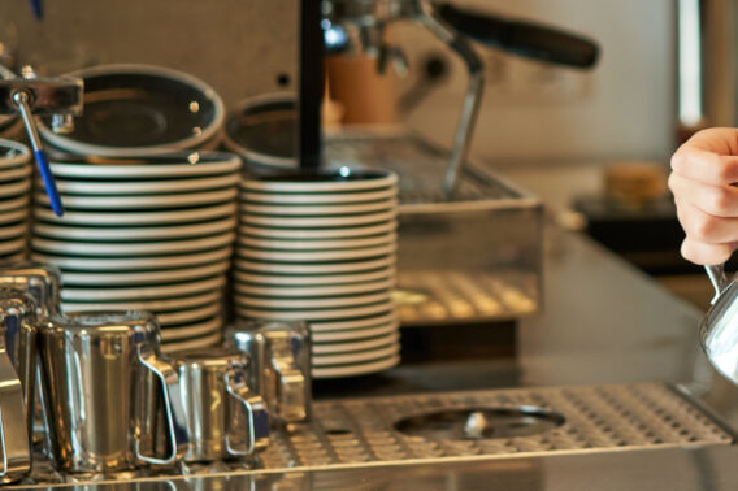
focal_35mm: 124
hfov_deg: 16.1
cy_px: 55
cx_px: 809
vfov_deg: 11.0
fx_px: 2540
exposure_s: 1/250
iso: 320
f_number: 2.5
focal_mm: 55
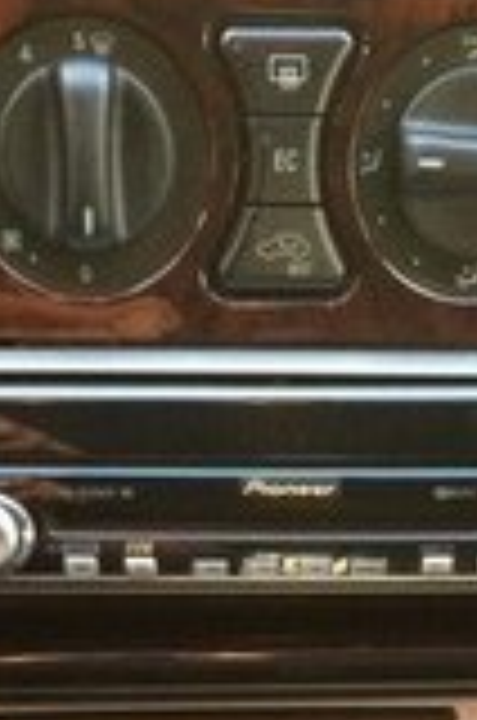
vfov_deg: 18.9
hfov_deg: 14.0
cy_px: 1026
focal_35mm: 97
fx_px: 1936
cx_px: 248
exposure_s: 1/30
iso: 160
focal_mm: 4.12
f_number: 2.2
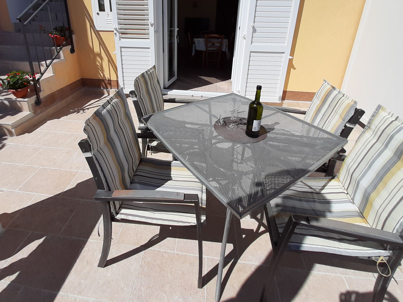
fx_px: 210
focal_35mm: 18
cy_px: 95
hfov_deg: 87.6
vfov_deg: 69.1
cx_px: 186
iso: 40
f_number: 2.2
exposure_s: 1/2907
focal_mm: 1.42
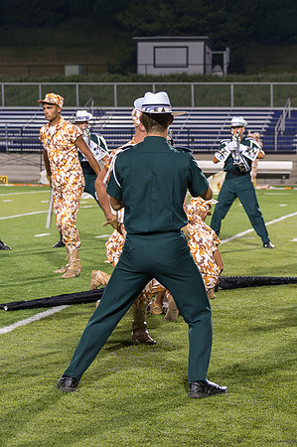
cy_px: 198
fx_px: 1488
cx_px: 177
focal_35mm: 120
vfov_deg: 17.1
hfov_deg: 11.4
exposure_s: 1/160
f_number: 4.5
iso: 2000
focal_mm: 70
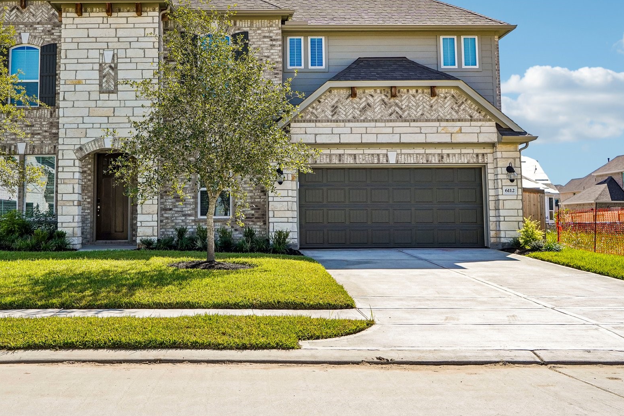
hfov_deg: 46.0
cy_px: 148
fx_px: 728
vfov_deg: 31.7
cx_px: 232
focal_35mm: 42
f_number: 8
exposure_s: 1/1000
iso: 500
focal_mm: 32
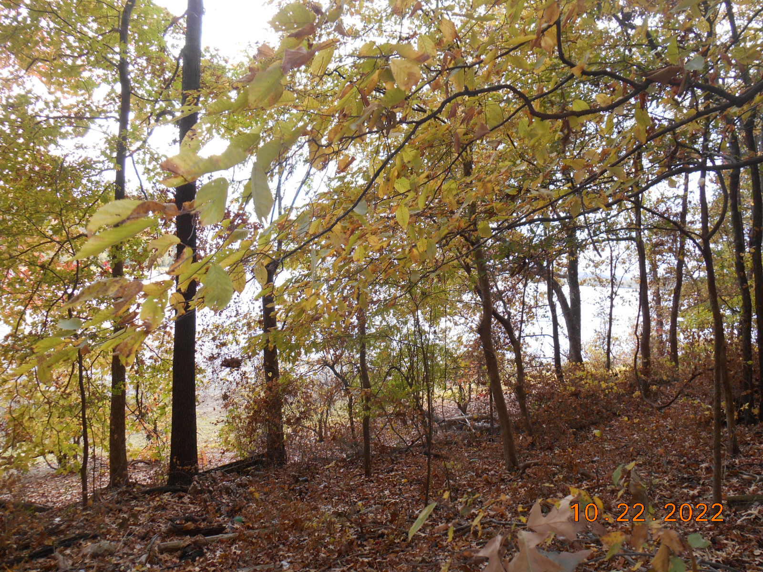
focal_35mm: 26
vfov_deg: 53.1
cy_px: 286
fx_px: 573
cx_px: 382
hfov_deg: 67.3
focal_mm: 4.7
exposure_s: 1/30
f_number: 3.4
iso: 125
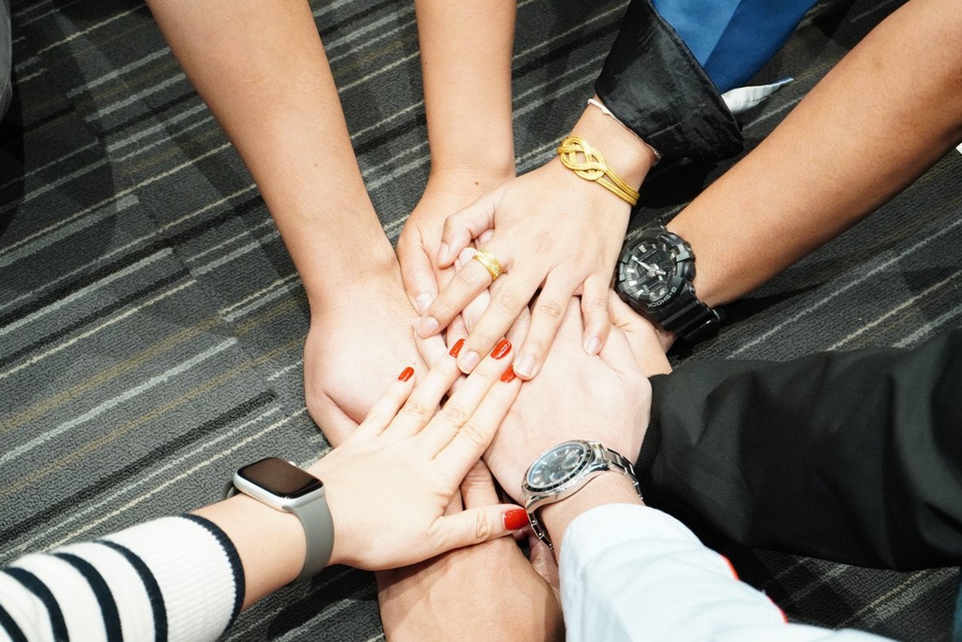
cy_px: 321
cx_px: 481
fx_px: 1871
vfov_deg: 19.5
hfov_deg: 28.8
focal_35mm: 70
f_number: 7.1
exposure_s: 1/125
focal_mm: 70
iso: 8000
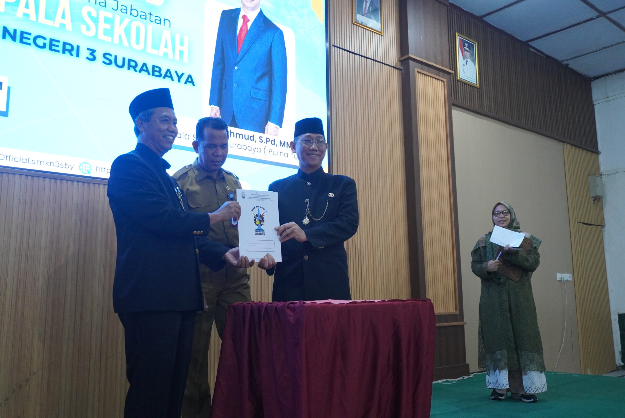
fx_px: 547
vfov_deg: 41.8
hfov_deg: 59.5
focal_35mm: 32
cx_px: 312
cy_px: 209
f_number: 4
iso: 3200
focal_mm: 21
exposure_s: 1/160
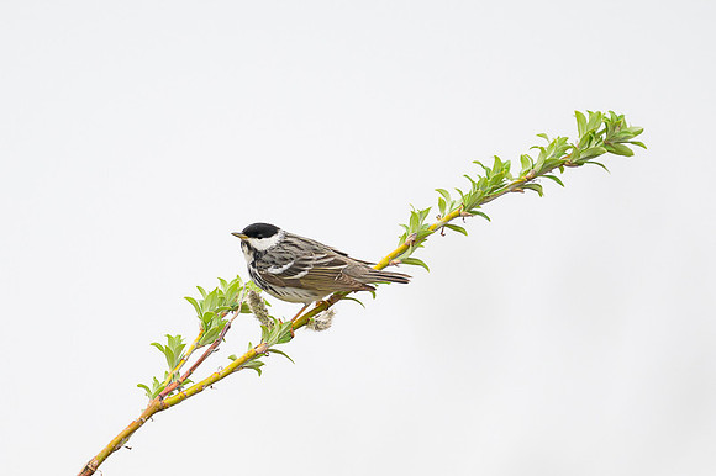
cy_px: 277
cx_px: 257
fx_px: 19324
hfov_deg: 2.1
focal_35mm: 972
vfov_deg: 1.4
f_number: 4
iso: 1000
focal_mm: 560
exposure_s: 1/1600
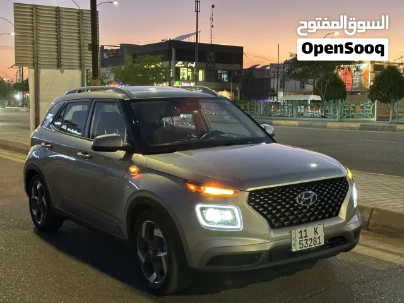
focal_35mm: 48
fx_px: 560
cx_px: 202
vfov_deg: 30.3
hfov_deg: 39.7
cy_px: 152
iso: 500
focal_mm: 6.86
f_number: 1.78
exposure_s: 1/33
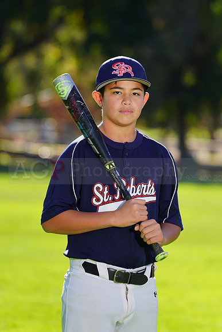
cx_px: 111
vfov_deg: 7.4
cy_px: 166
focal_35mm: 279
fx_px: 2579
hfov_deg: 4.9
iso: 100
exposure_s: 1/250
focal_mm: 279
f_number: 6.3
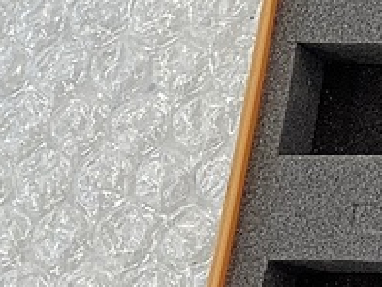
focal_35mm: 132
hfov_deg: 12.0
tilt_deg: -70.7
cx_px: 919
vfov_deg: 10.8
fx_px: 1458
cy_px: -157
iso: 125
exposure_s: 1/117
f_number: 1.8
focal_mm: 4.25
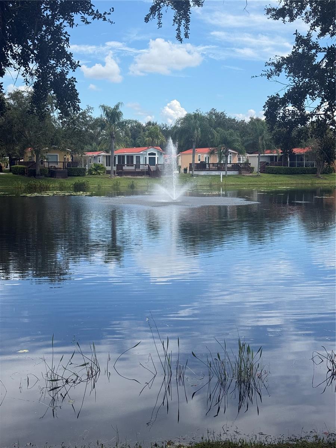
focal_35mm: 48
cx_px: 168
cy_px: 224
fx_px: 621
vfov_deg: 39.7
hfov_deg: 30.3
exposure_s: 1/3534
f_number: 1.78
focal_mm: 6.76
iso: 64
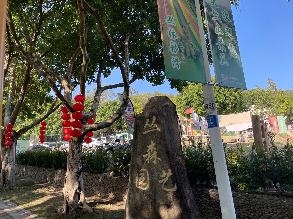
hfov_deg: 67.3
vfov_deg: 53.1
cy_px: 110
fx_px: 220
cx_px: 146
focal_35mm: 26
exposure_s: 1/868
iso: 50
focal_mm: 4.2
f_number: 1.6
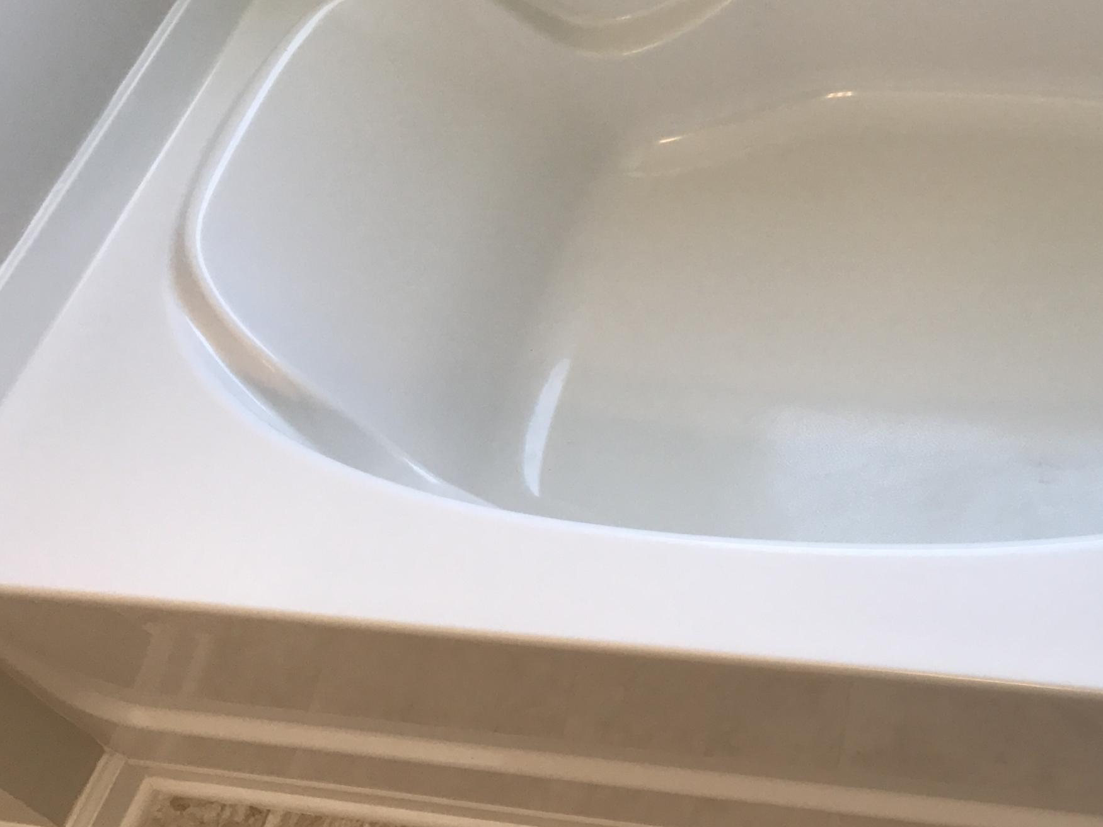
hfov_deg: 38.2
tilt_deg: -49.9
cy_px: 265
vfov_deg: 30.0
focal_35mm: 48
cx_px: 884
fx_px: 1530
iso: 32
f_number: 1.8
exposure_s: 1/120
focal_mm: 3.99
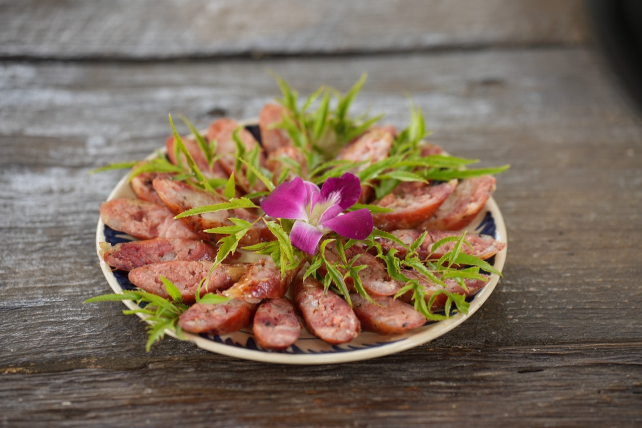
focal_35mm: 124
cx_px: 321
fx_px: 2211
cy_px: 214
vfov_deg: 11.1
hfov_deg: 16.5
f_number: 3.5
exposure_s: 1/200
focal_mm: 123
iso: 250
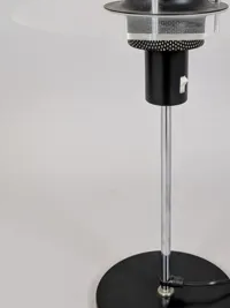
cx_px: 167
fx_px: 479
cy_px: 141
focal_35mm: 54
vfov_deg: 35.5
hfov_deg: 26.7
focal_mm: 4.53
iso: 65
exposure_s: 1/50
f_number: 1.7
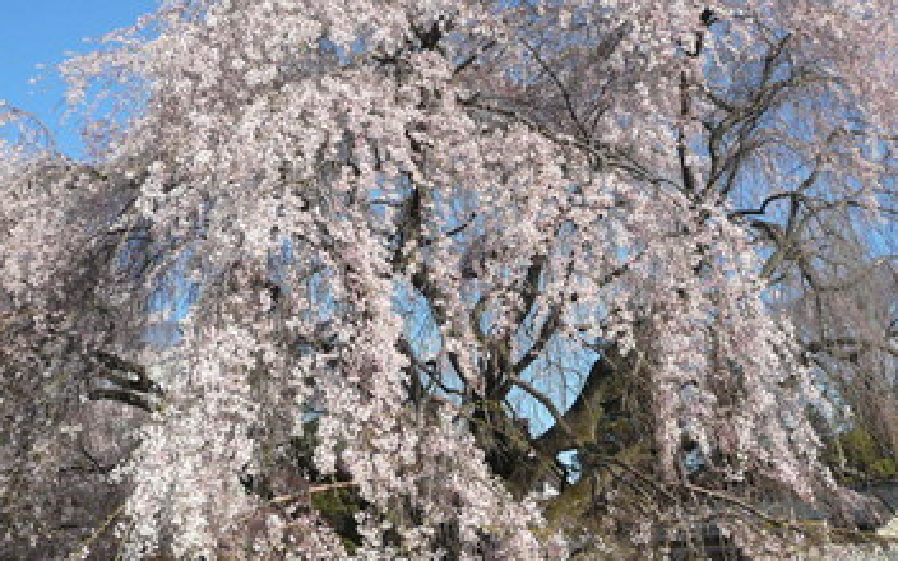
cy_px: 286
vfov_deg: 33.6
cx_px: 457
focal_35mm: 38
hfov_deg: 51.5
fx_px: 930
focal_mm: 4.6
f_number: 8
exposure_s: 1/160
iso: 100
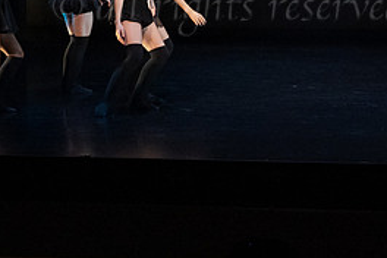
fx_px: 1698
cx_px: 120
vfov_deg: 8.6
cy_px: -28
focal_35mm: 158
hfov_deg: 13.0
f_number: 2.8
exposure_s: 1/400
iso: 4000
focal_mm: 59
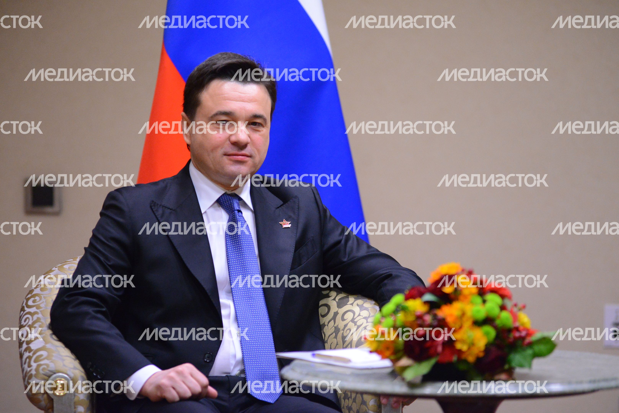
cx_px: 310
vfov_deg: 6.9
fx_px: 3440
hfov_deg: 10.3
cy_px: 206
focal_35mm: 200
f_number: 3.5
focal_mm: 200
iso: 5000
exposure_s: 1/400
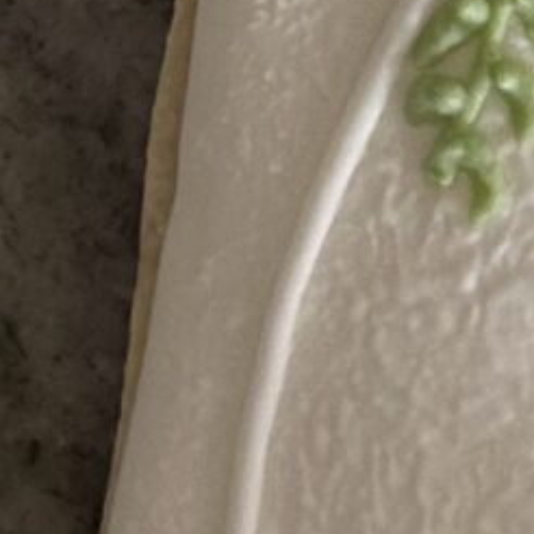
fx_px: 4171
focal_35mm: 239
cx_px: 365
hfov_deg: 7.3
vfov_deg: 7.2
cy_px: -380
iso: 250
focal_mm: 5.7
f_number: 1.5
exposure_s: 1/60
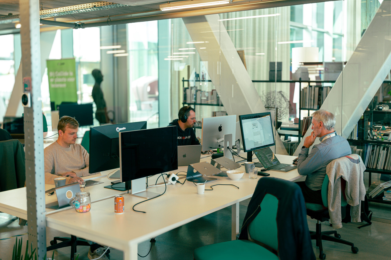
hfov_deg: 46.4
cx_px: 208
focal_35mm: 42
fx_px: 456
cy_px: 116
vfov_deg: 31.8
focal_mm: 37
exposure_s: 1/125
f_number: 3.5
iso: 400
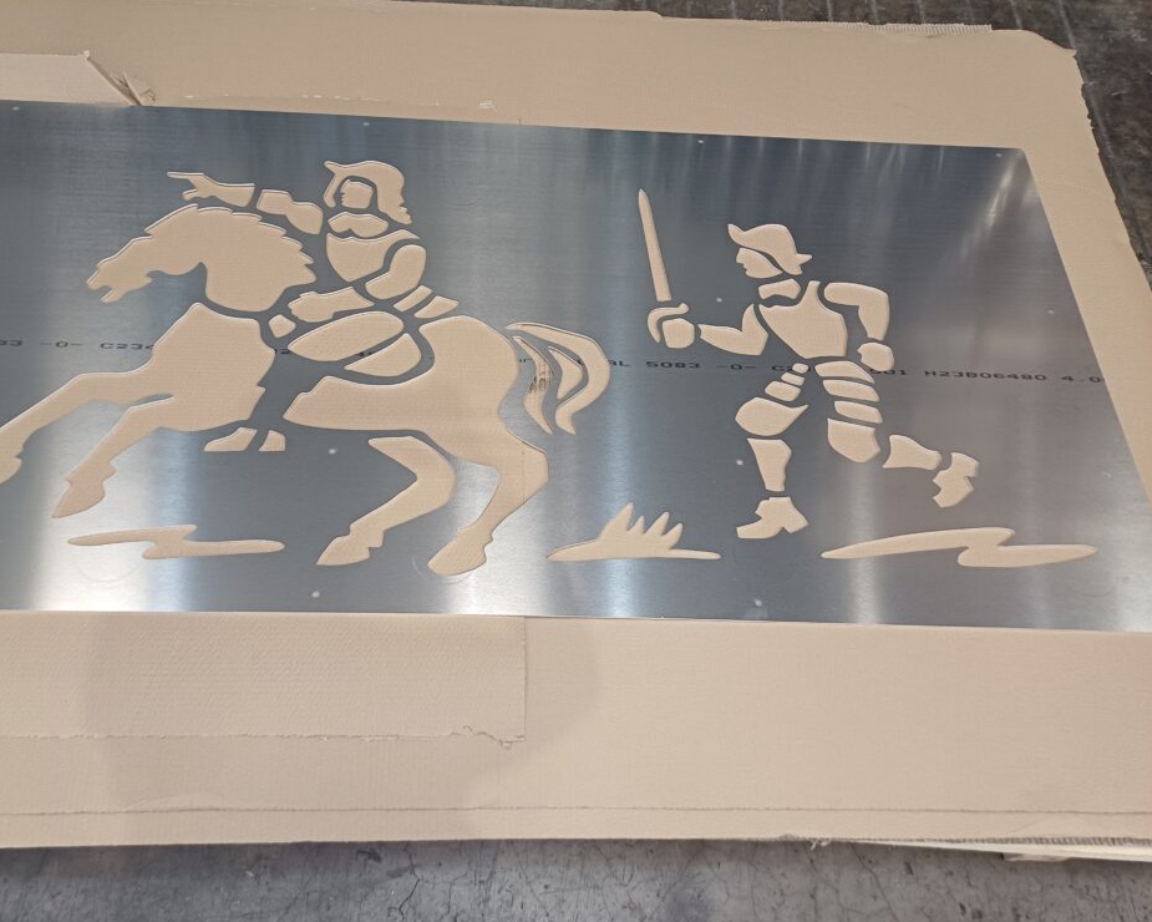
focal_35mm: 27
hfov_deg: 63.9
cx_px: 517
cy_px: 475
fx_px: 921
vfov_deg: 53.2
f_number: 1.8
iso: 200
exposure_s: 1/50
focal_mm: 4.65
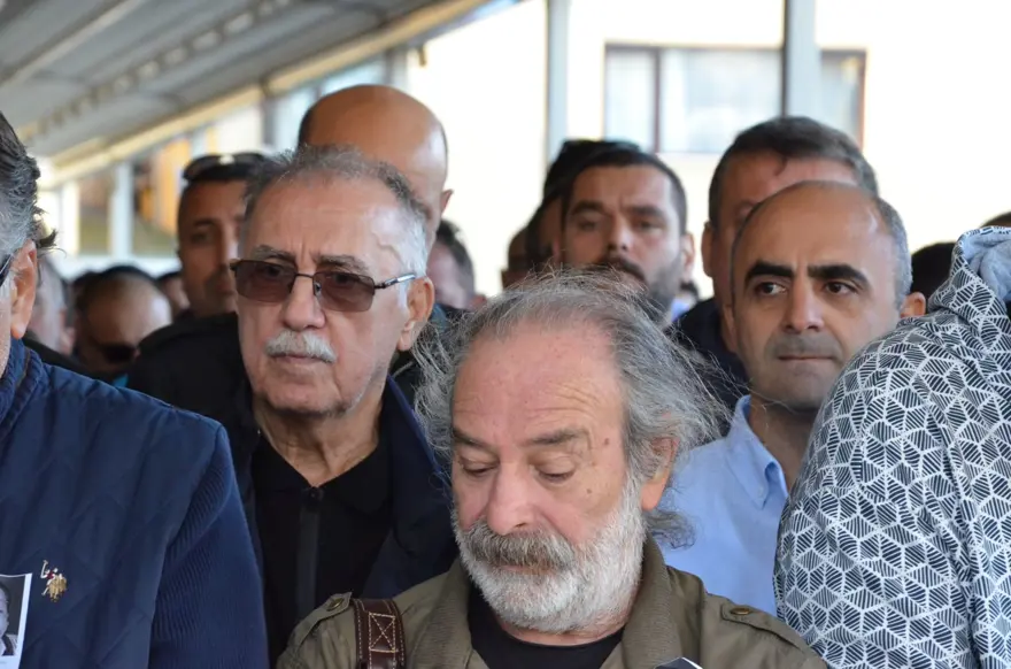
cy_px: 334
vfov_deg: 8.7
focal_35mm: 158
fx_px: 4412
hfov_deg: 13.1
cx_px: 506
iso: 2500
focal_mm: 105
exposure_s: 1/250
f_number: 8
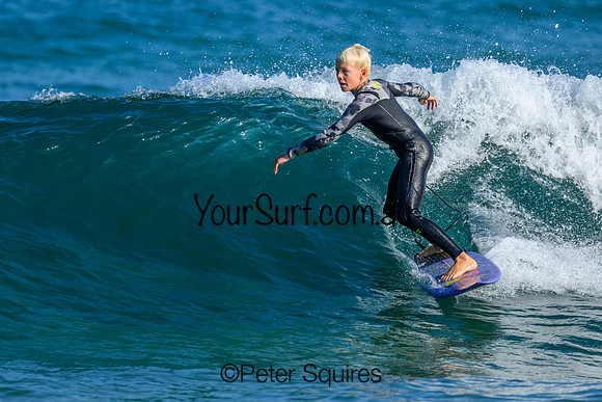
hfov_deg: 2.1
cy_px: 161
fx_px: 16060
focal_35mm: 960
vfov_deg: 1.4
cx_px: 241
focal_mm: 800
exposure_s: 1/2000
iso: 500
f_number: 6.3
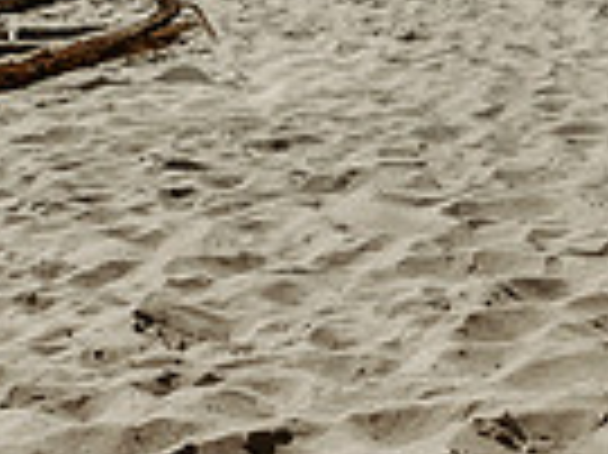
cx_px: 883
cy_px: -209
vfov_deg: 9.9
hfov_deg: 13.0
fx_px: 2545
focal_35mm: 145
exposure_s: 1/3200
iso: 100
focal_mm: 35
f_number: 4
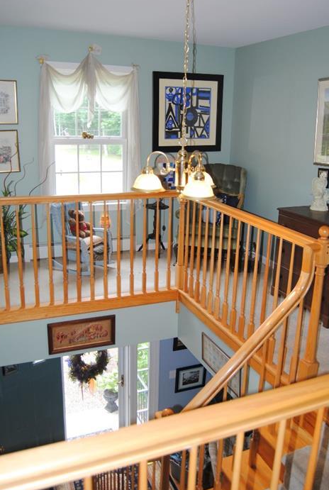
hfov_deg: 43.8
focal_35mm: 30
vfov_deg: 61.8
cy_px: 234
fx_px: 409
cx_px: 160
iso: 200
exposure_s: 1/60
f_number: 3.5
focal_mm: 18
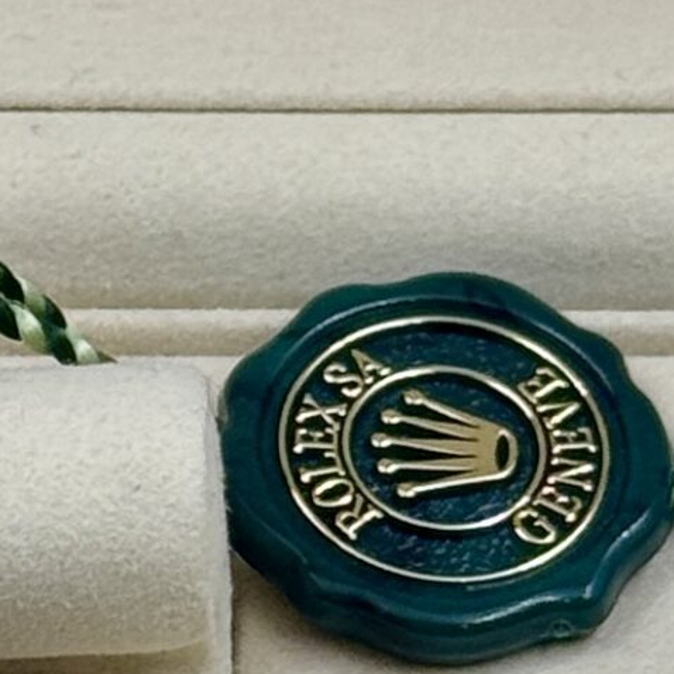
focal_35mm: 227
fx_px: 5001
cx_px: -237
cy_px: 708
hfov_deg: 7.6
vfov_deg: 7.7
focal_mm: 6.76
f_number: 1.78
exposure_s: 1/593
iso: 64
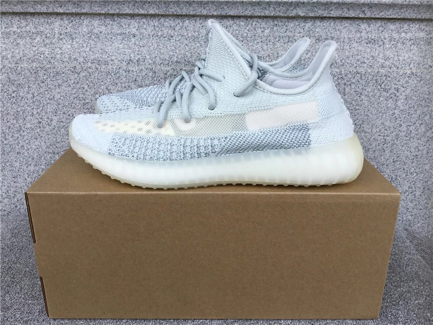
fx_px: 388
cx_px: 216
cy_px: 162
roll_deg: -0.3
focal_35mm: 31
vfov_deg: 45.4
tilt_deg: -20.4
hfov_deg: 58.4
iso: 25
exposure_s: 1/429
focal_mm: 3.3
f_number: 2.4
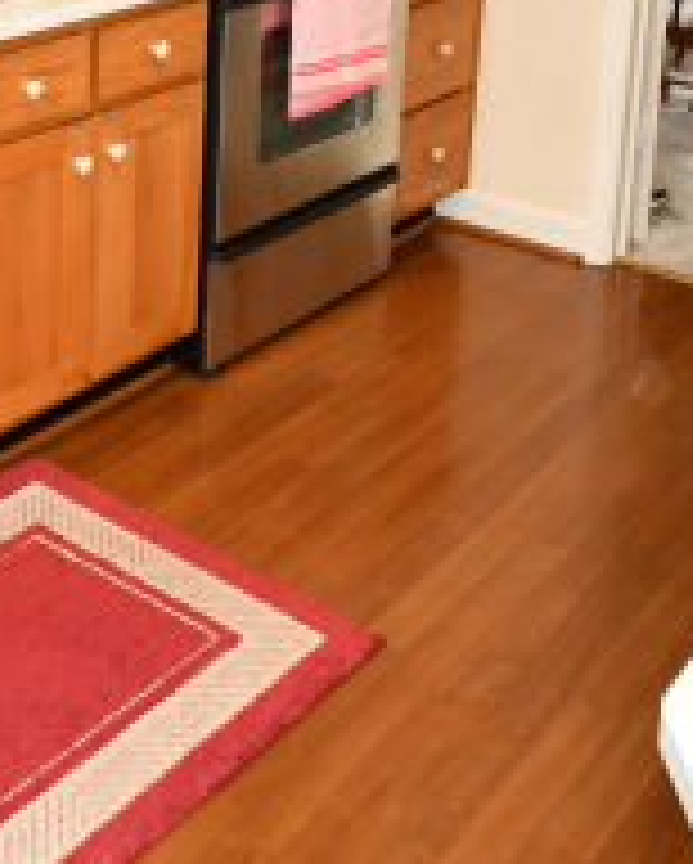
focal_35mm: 55
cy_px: -58
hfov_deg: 26.9
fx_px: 1408
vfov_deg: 30.9
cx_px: 94
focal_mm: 10
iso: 800
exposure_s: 1/60
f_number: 4
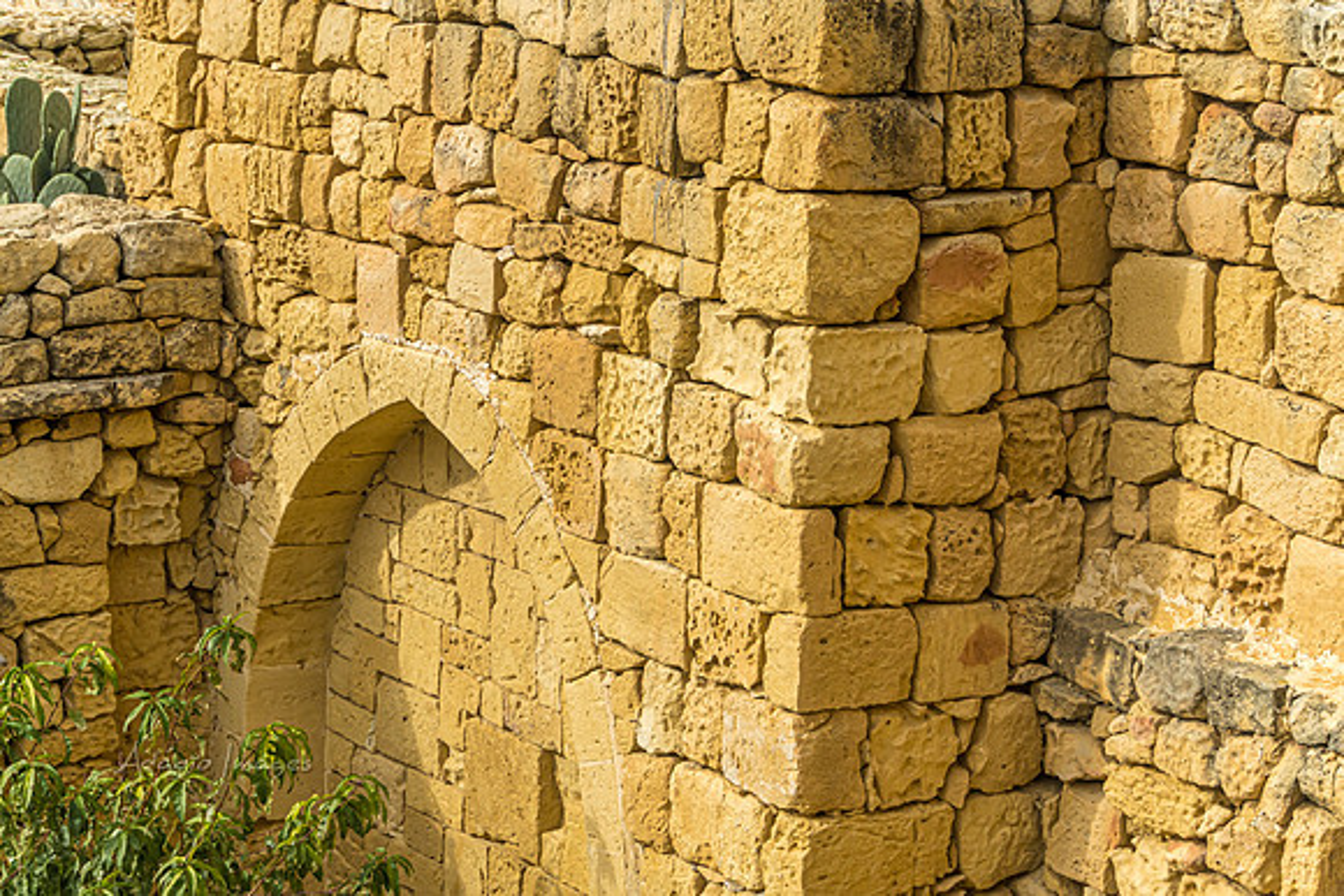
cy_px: 448
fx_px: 3361
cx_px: 672
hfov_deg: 22.6
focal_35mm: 90
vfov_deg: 15.2
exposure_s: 1/1250
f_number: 5.6
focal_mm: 60
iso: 400
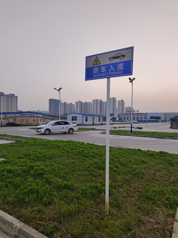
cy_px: 119
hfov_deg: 56.8
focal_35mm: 24
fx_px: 165
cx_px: 89
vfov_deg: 71.6
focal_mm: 5.56
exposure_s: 1/100
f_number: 1.88
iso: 131
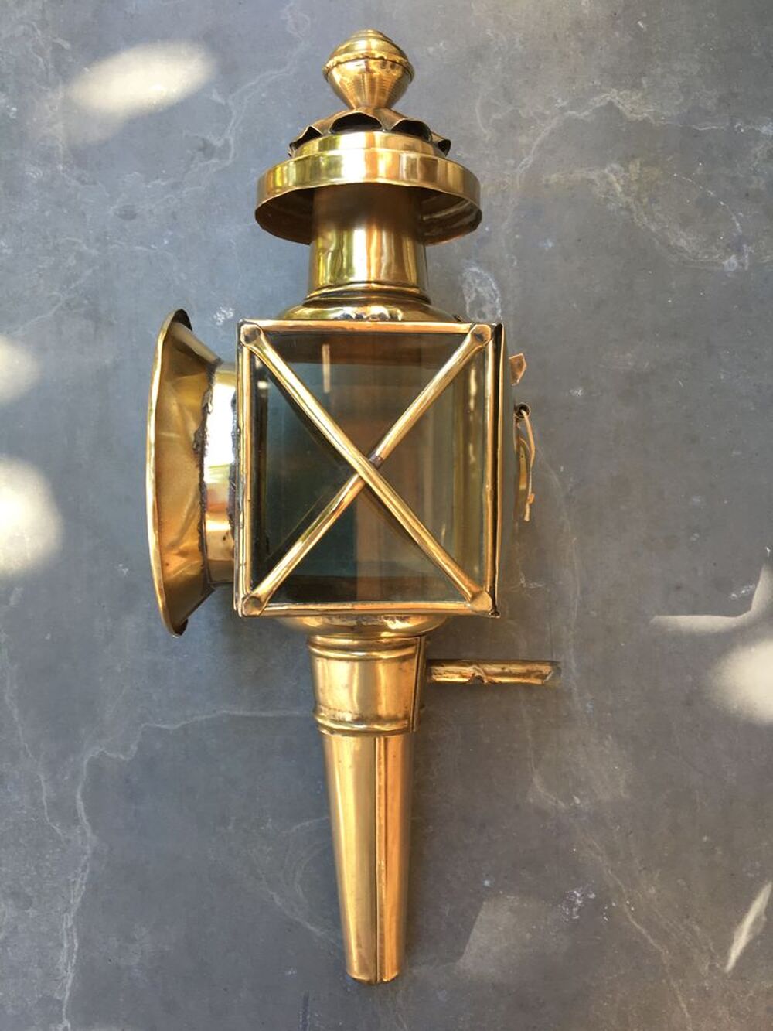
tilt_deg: -80.0
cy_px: 516
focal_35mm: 29
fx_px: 863
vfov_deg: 61.7
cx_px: 386
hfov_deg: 48.2
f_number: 2.2
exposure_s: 1/100
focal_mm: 4.15
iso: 40
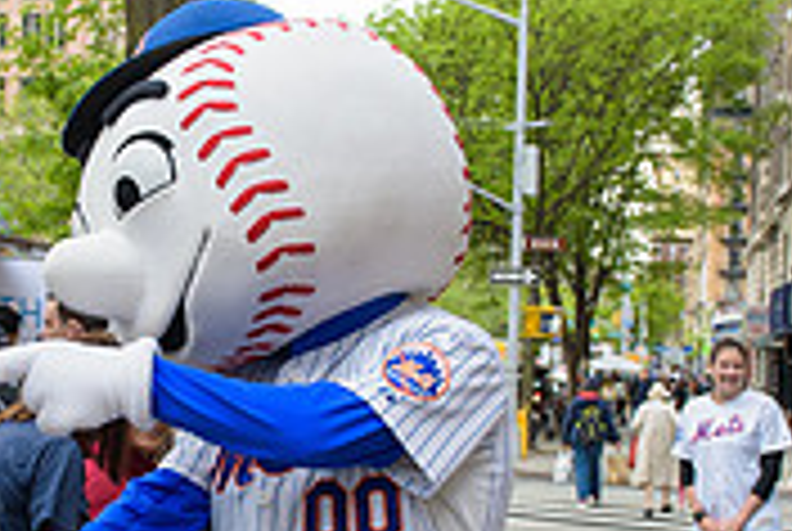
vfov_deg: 17.3
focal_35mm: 79
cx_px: 220
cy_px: 340
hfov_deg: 25.4
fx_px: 1741
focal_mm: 24
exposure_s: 1/250
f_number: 4
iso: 200
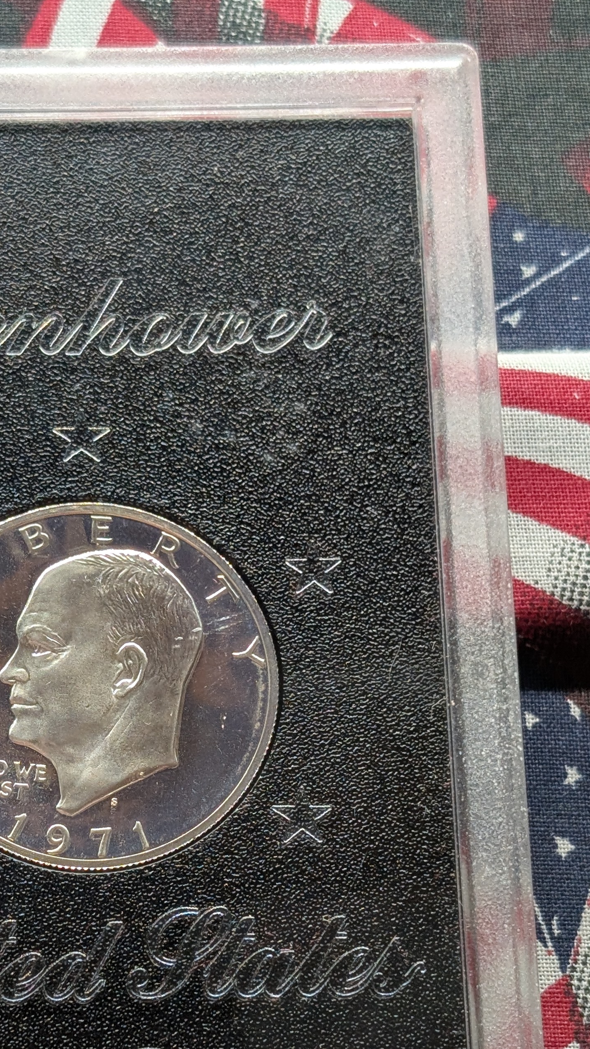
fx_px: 2391
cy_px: 727
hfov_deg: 14.0
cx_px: 84
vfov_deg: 24.6
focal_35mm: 86
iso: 55
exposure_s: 1/72.7
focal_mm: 6.9
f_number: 1.68
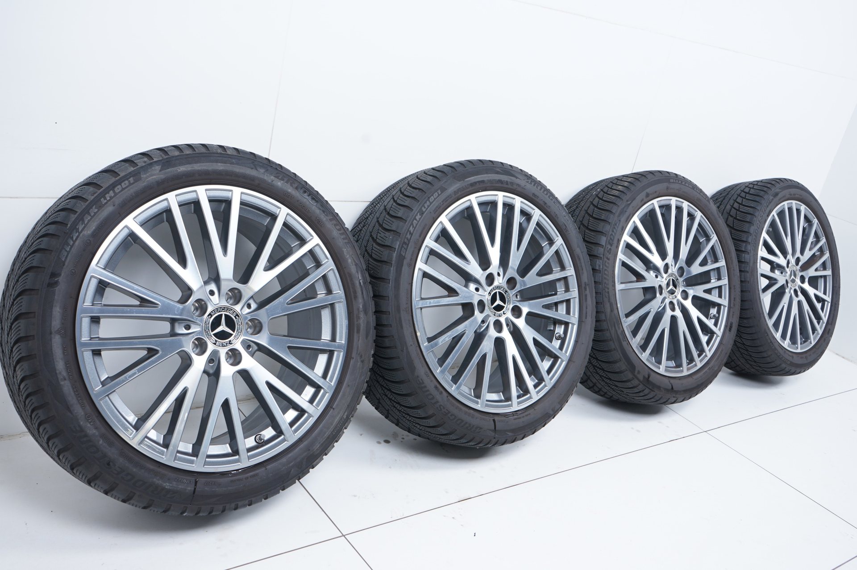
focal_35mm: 33
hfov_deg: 57.3
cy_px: 285
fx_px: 785
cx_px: 428
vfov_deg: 39.9
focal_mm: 33
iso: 250
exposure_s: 1/100
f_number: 7.1
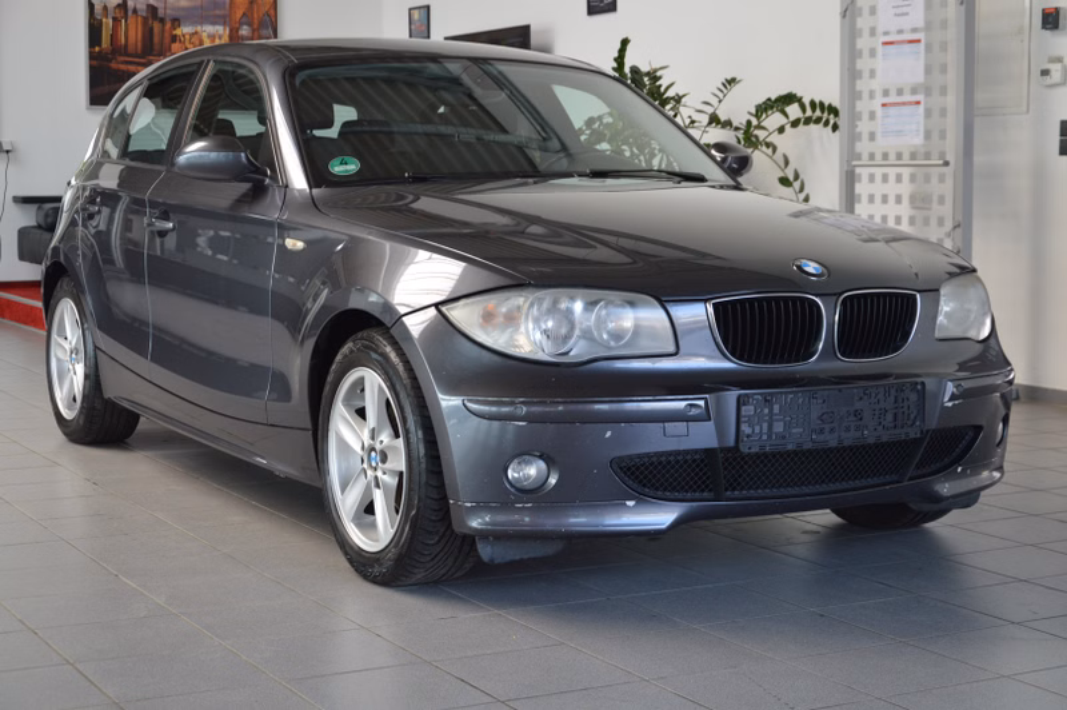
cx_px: 534
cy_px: 355
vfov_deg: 22.6
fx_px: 1777
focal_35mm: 60
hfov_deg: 33.4
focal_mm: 40
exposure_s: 1/125
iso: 400
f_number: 5.6
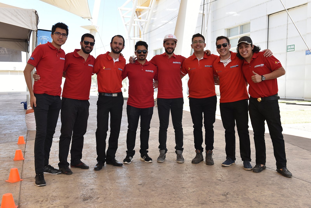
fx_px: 328
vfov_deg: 35.1
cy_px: 104
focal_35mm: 38
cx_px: 156
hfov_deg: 50.7
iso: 200
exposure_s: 1/100
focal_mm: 38
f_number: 6.3
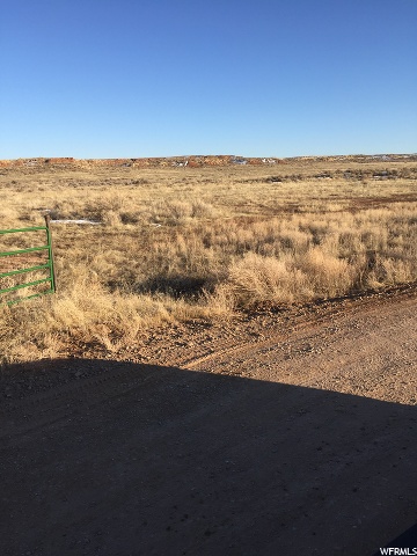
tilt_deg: -12.0
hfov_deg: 48.2
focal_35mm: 29
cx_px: 208
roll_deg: +0.6
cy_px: 278
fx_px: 466
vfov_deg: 61.7
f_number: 2.2
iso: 32
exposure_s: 1/1236
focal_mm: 4.15
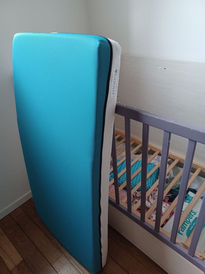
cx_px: 102
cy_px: 137
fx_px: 197
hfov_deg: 54.9
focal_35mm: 25
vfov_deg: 69.4
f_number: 1.8
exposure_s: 1/33.3
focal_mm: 4.6
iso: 400
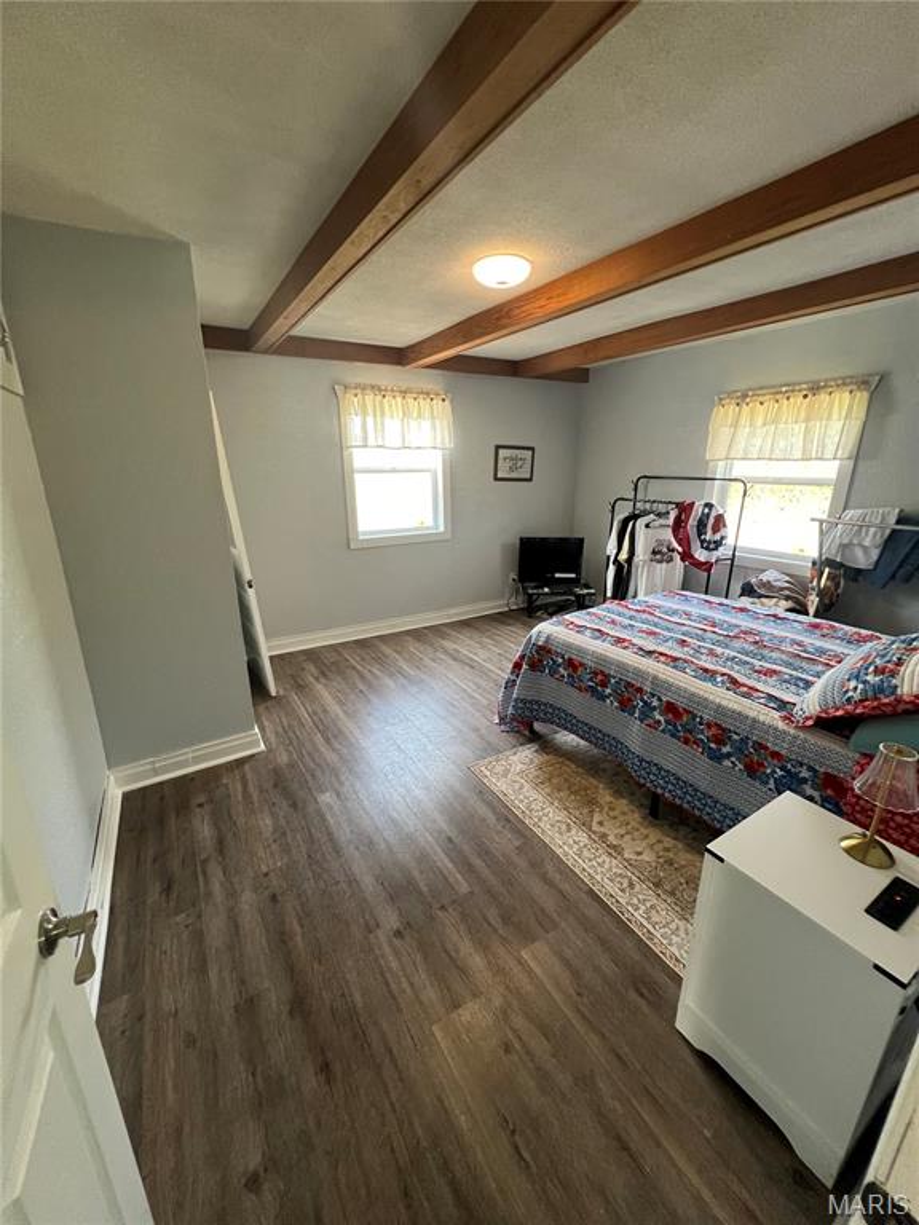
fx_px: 460
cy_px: 612
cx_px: 460
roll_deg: +1.0
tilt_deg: -15.5
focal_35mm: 13
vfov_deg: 106.2
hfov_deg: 89.9
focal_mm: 1.57
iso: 250
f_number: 1.8
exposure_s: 1/93
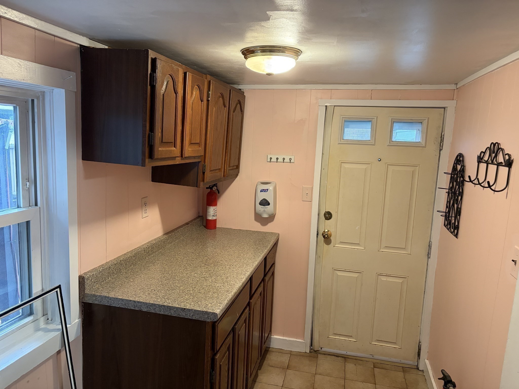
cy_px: 194
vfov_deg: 53.1
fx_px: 390
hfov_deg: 67.3
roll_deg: -1.8
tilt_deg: -8.0
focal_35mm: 26
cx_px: 260
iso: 320
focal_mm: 5.96
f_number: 1.6
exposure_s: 1/60
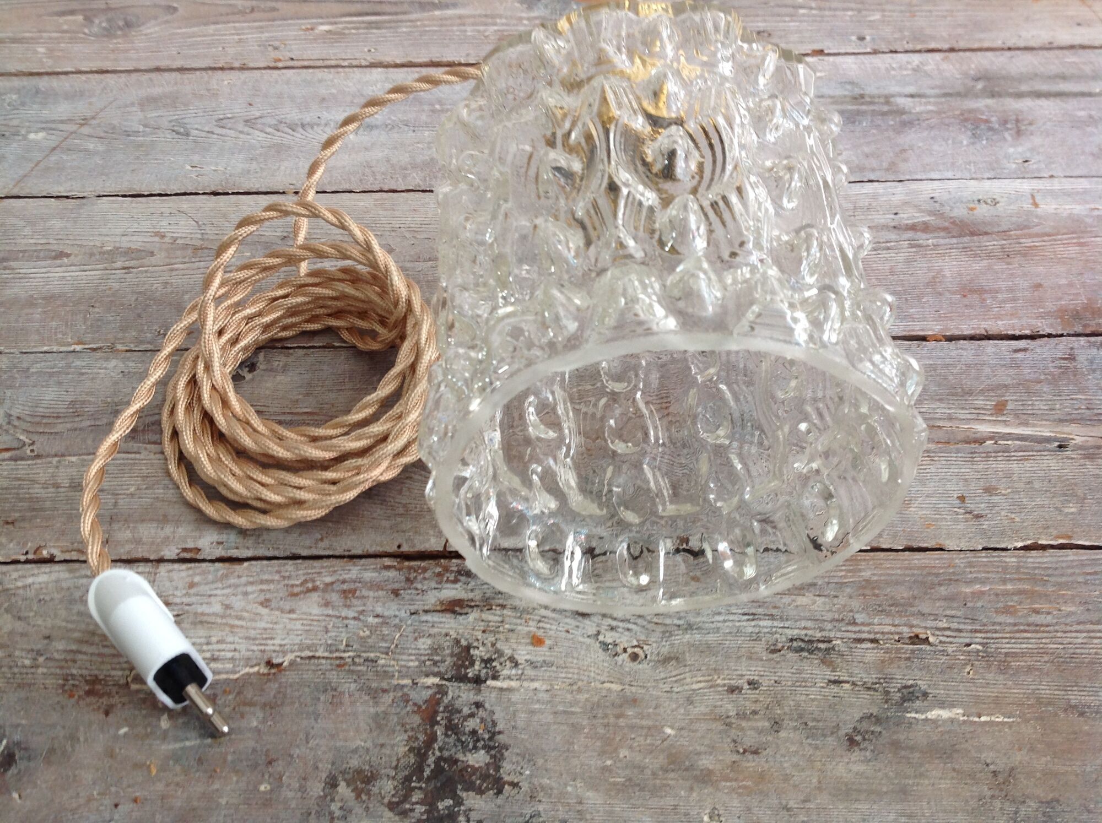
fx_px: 1113
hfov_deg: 52.7
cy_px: 412
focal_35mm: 35
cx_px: 551
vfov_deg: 40.6
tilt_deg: -49.7
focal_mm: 4.28
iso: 50
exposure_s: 1/17
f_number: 2.4
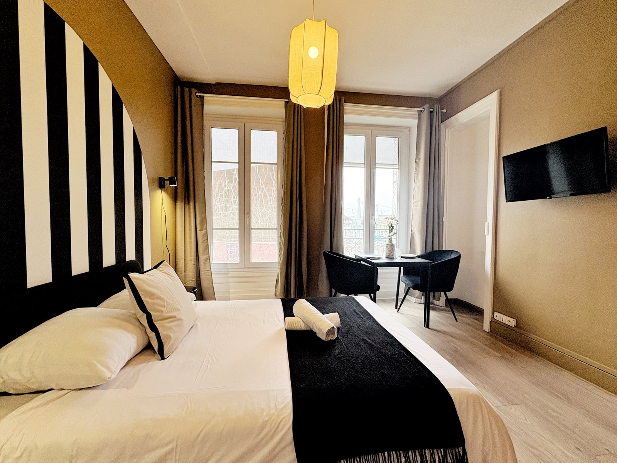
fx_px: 250
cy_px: 232
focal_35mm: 14
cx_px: 308
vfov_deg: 85.7
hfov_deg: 102.1
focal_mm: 2.22
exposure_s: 1/100
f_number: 2.2
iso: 200
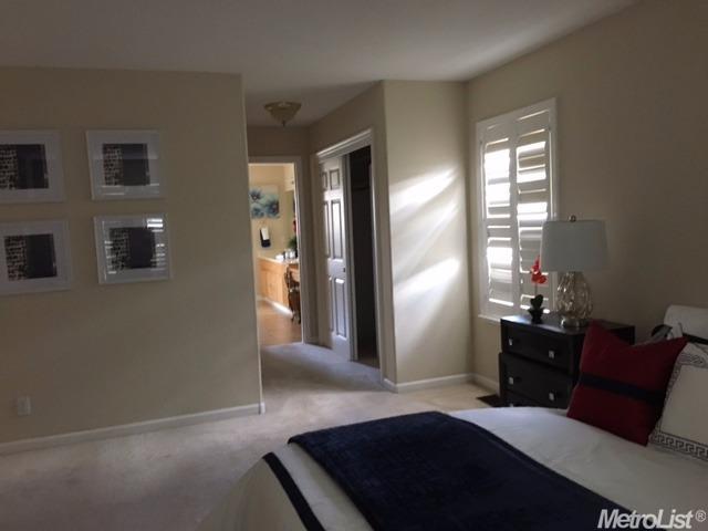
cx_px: 354
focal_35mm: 29
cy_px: 266
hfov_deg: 61.7
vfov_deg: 48.2
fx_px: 593
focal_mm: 4.15
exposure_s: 1/24
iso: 200
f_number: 2.2
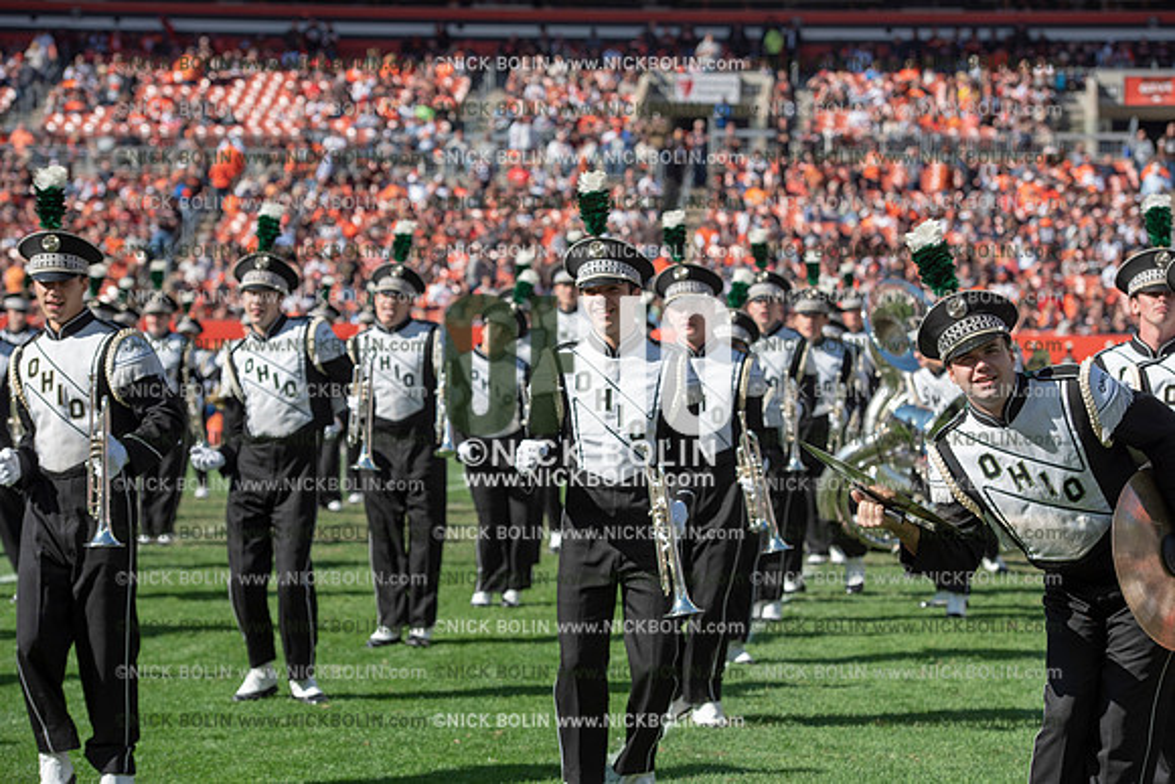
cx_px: 588
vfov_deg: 13.7
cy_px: 392
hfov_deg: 20.4
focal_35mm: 100
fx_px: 3264
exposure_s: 1/2000
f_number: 5
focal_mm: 100
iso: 400
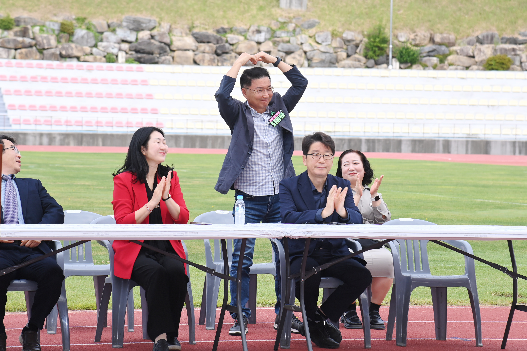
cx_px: 264
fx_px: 1757
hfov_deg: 17.1
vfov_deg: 11.4
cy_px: 176
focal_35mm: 120
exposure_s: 1/250
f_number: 7.1
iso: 160
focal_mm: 120
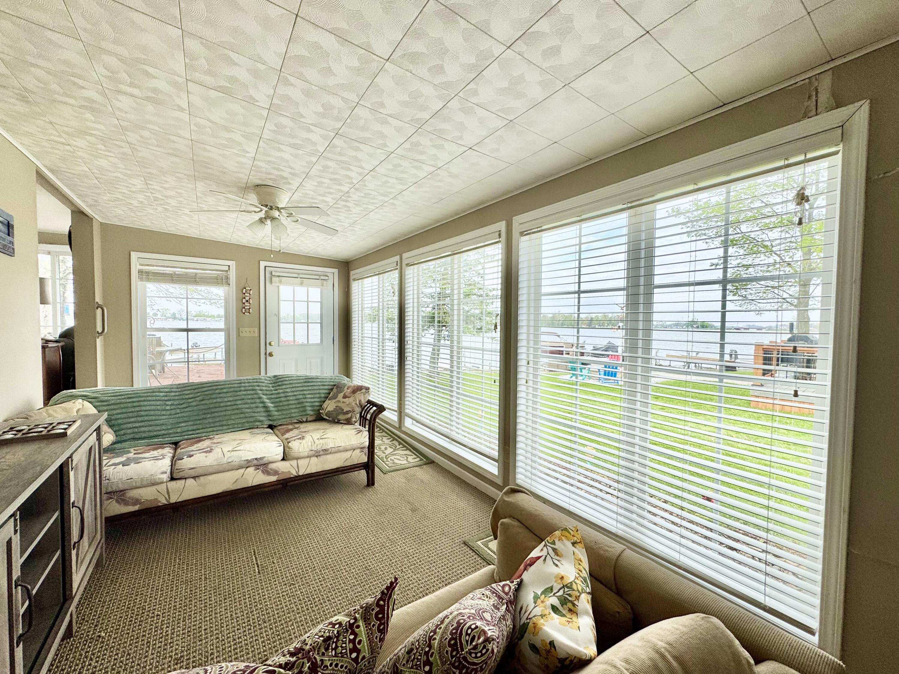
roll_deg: -0.6
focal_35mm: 14
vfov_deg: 85.7
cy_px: 337
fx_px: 364
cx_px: 450
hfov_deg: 102.1
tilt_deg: -2.5
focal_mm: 2.22
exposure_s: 1/569
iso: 40
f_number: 2.2
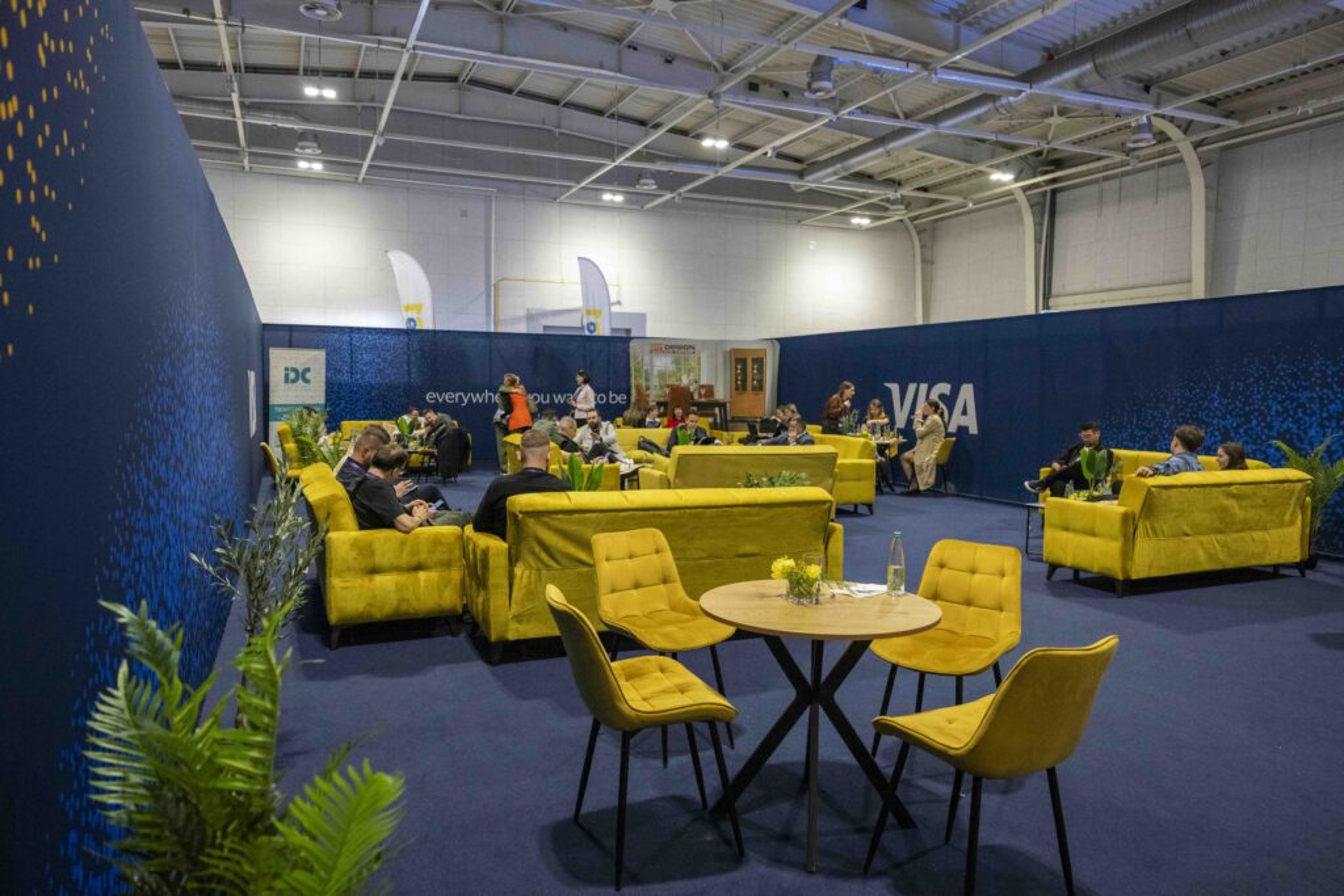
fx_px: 896
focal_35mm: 24
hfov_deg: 73.7
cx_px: 672
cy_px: 448
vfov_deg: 53.1
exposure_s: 1/250
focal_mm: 24
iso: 2500
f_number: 3.5
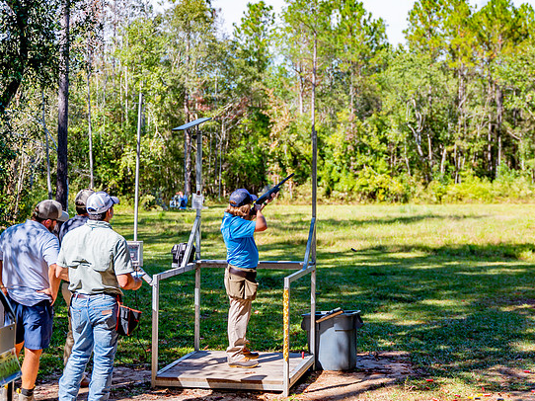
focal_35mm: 59
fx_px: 911
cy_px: 157
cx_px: 370
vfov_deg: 24.7
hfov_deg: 32.4
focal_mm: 43
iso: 100
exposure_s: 1/800
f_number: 2.8
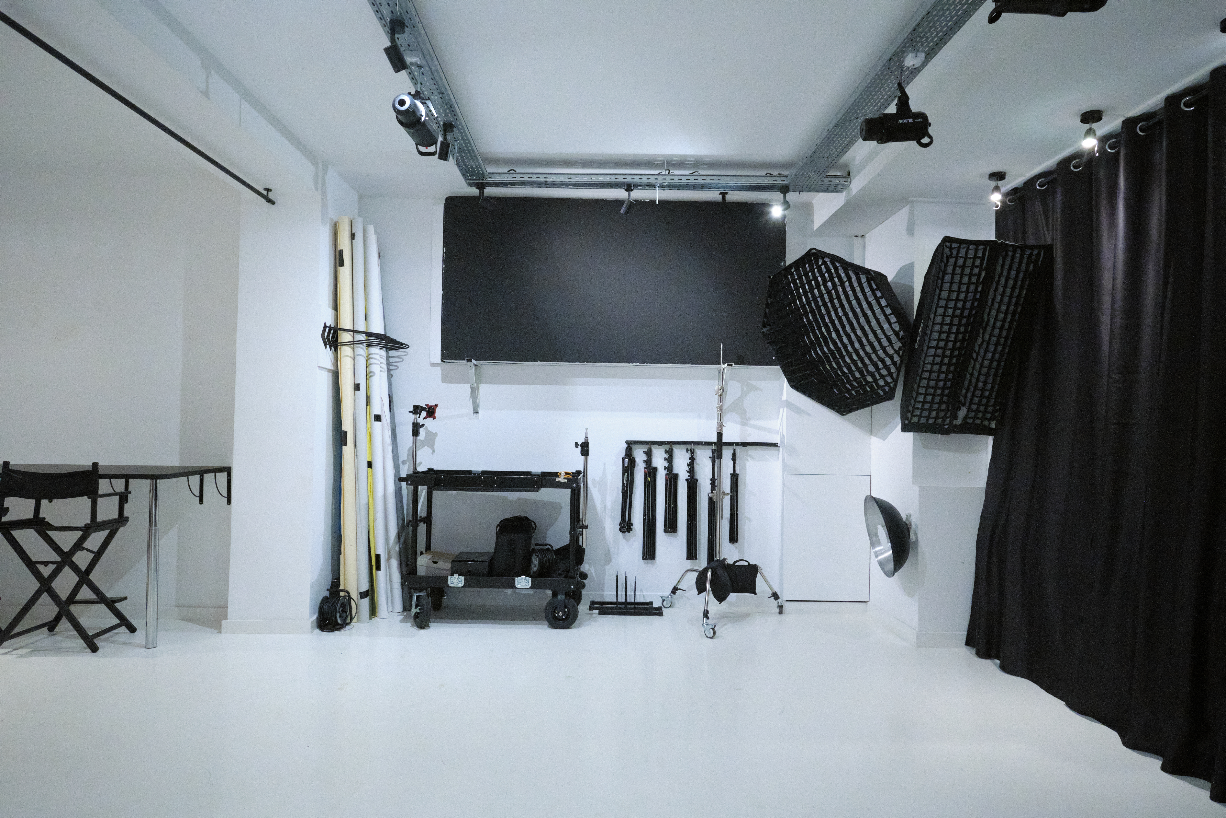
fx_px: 715
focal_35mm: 21
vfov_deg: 59.5
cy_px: 409
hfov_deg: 81.2
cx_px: 613
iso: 12800
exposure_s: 1/125
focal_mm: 14
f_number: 5.6
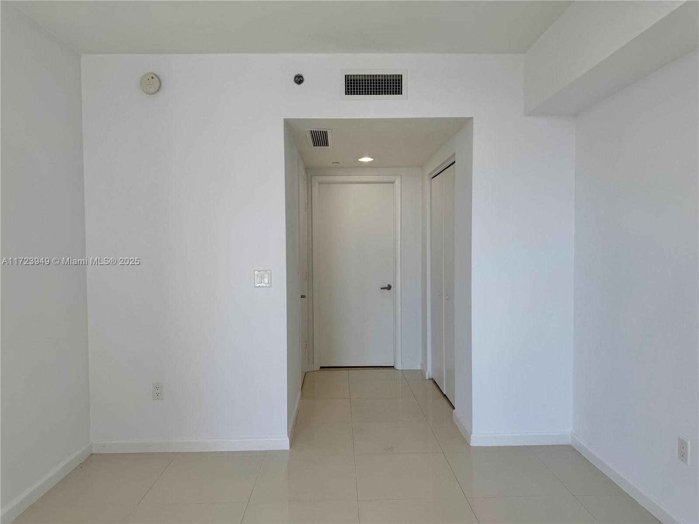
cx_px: 350
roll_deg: +0.0
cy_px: 262
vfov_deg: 56.8
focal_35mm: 24
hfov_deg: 71.6
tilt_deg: -2.1
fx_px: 485
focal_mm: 6.76
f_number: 1.78
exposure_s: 1/460
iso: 80
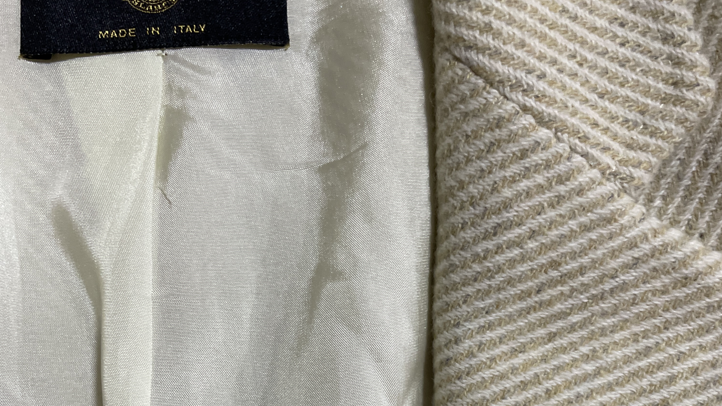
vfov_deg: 29.4
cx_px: 361
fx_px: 728
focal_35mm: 38
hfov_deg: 52.8
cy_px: 392
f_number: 1.6
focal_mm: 4.2
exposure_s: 1/50
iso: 250
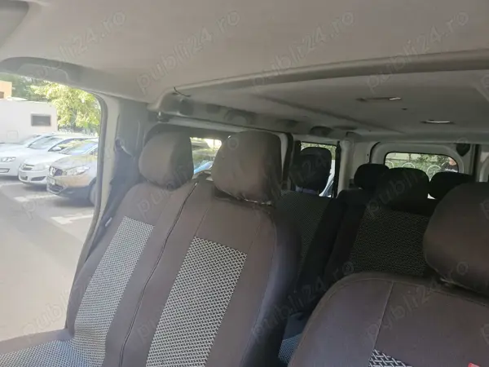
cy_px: 184
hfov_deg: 73.9
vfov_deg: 58.9
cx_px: 244
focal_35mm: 23
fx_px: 325
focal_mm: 5.54
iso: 500
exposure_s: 1/120
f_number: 1.8
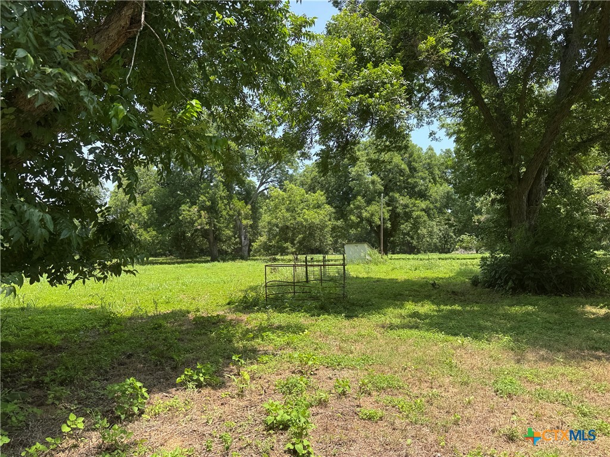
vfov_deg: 56.8
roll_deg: +4.6
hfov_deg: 71.6
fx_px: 423
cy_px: 228
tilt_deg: +2.6
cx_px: 305
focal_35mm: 24
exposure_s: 1/1285
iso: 80
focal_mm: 6.76
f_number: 1.78
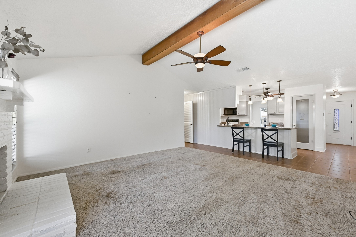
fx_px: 138
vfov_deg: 81.2
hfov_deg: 104.3
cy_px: 118
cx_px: 178
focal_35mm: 14
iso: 400
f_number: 8
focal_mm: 14
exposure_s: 1/13
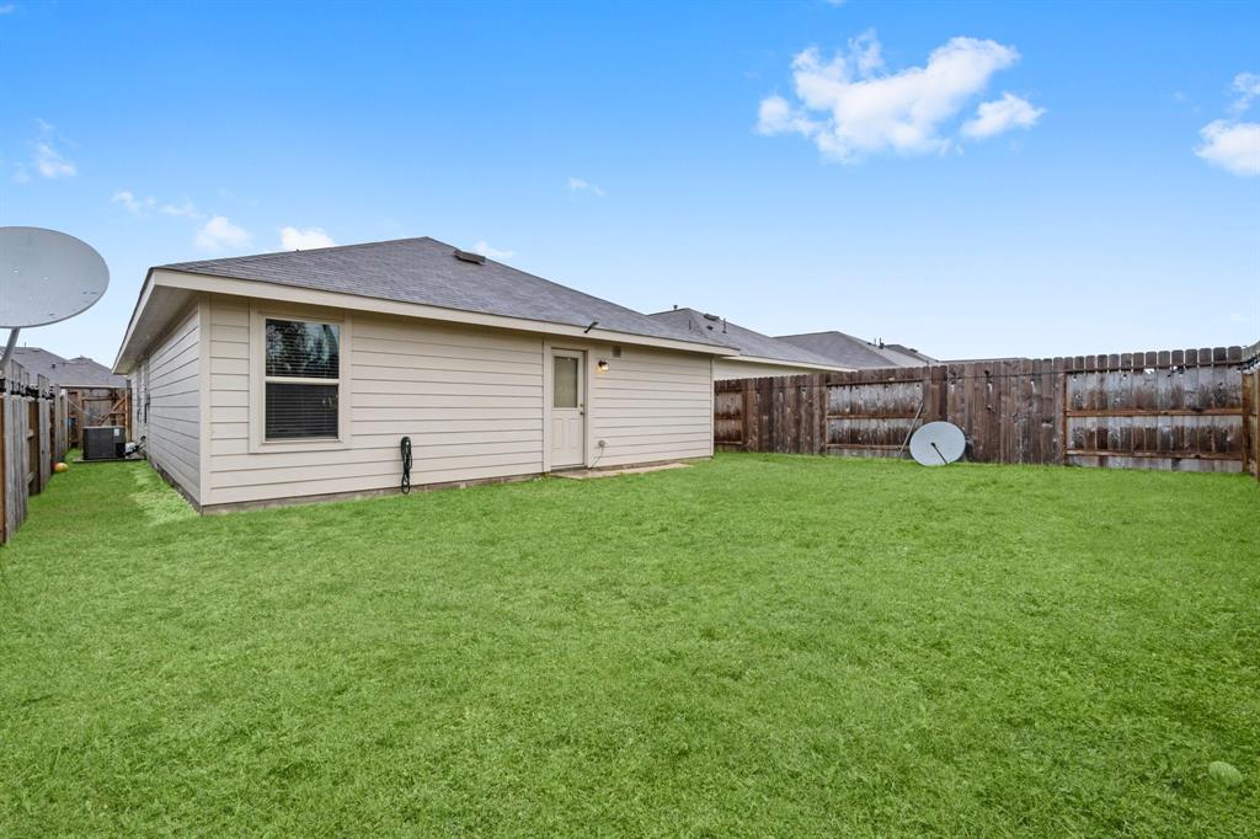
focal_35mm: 15
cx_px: 630
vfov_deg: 77.3
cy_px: 420
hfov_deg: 100.4
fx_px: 525
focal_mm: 10
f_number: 10
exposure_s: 1/125
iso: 800
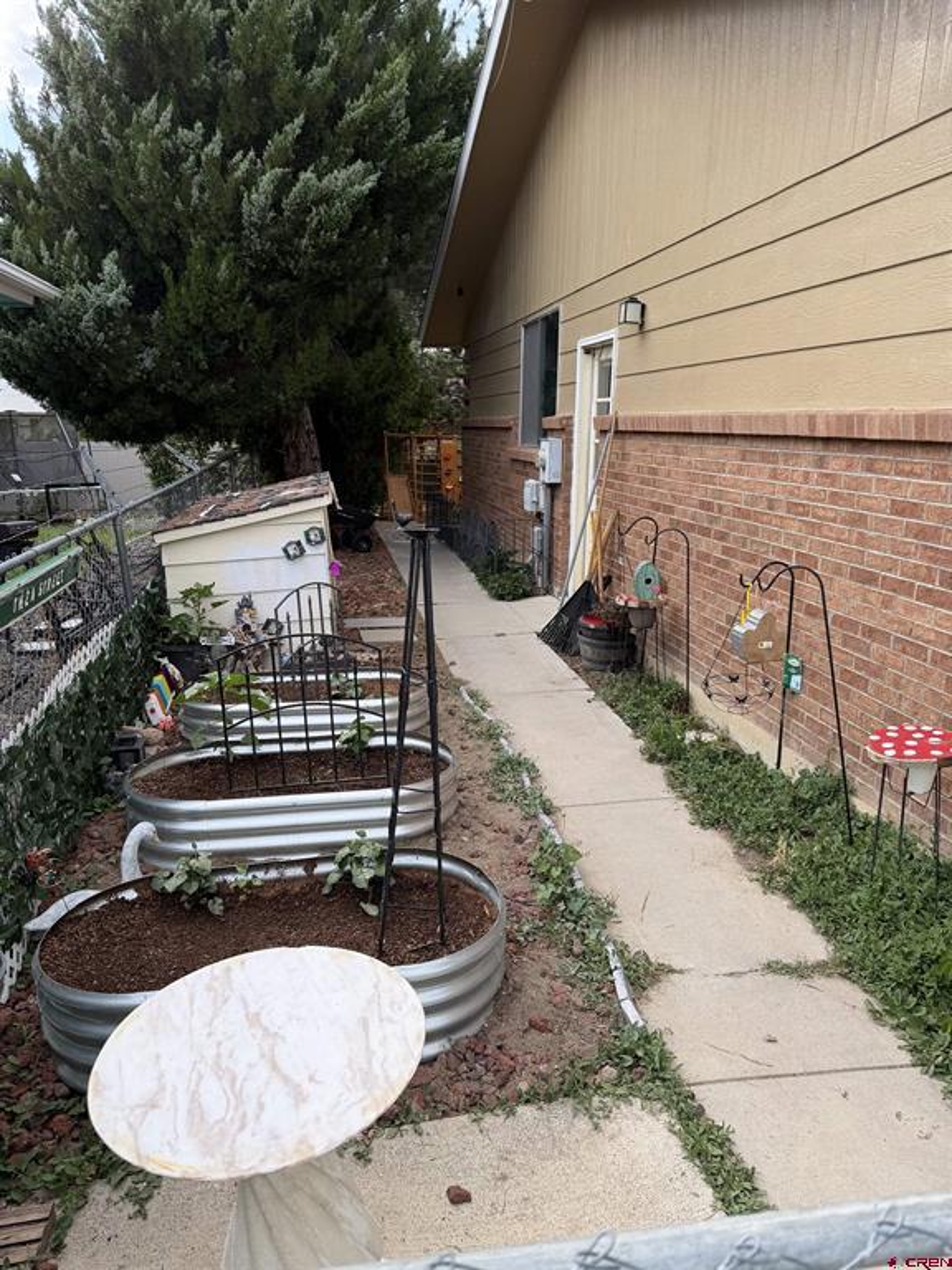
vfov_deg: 71.6
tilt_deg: -12.8
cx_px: 476
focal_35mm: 24
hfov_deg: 56.8
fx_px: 880
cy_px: 635
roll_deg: -0.4
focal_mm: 6.76
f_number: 1.78
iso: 80
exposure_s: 1/1060
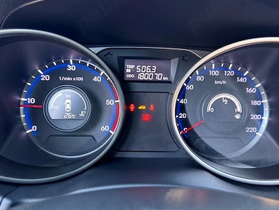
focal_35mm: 37
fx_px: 298
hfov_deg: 50.1
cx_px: 151
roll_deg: +0.1
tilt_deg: -22.5
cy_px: 111
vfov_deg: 38.7
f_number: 1.78
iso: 250
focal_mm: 6.76
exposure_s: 1/42
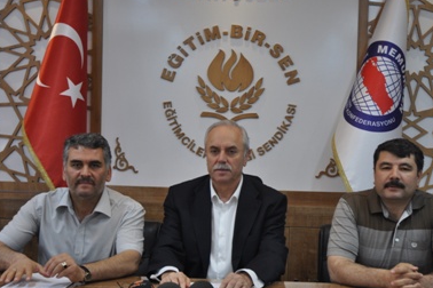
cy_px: 157
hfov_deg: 28.4
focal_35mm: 71
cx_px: 249
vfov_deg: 19.2
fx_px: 854
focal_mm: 40
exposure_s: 1/60
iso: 560
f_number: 4.2
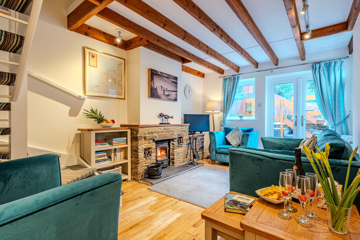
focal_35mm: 18
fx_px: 180
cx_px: 180
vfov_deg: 67.4
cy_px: 120
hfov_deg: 90.0
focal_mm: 18
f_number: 11
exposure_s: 1/30
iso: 250
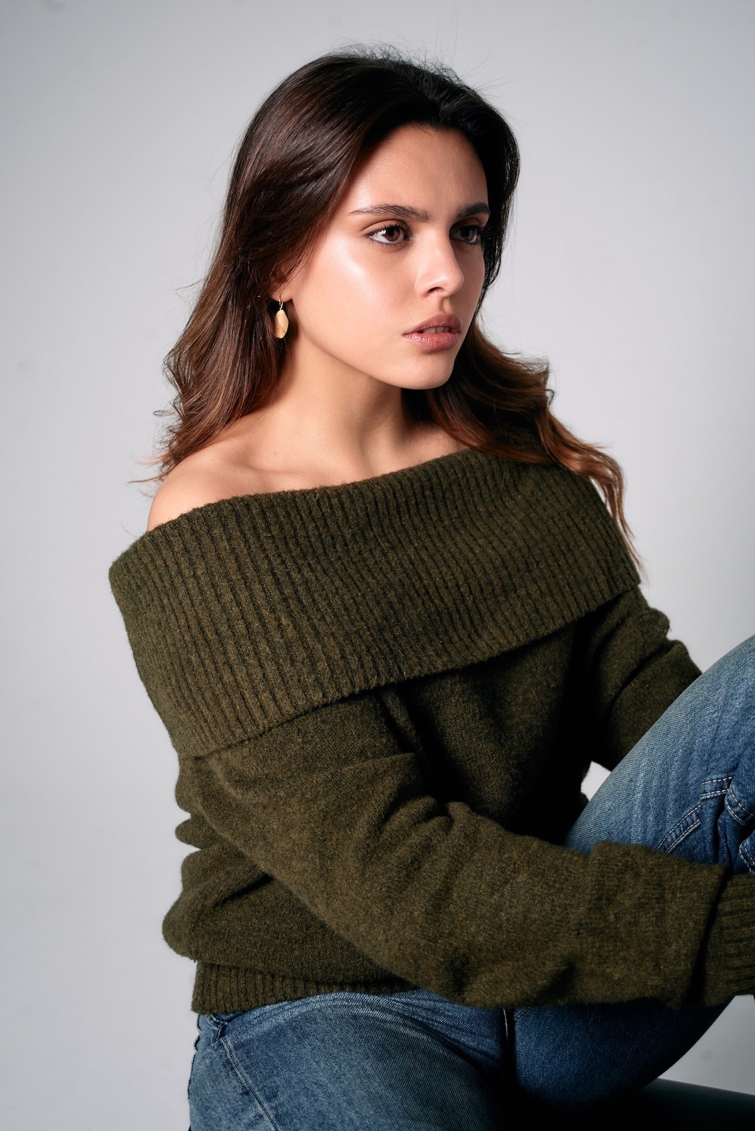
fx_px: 1634
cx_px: 378
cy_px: 566
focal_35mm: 52
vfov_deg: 38.2
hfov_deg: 26.0
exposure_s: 1/200
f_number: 5
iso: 50
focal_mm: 52
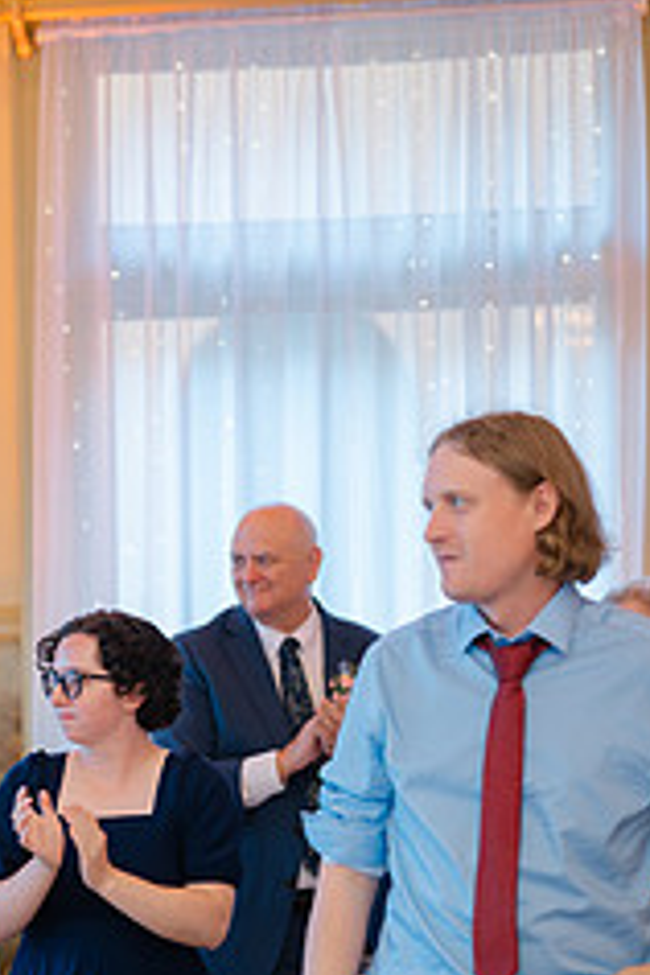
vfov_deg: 21.3
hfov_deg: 14.3
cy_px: 745
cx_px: 66
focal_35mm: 95
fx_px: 2573
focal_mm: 50
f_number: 1.8
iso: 320
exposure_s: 1/100
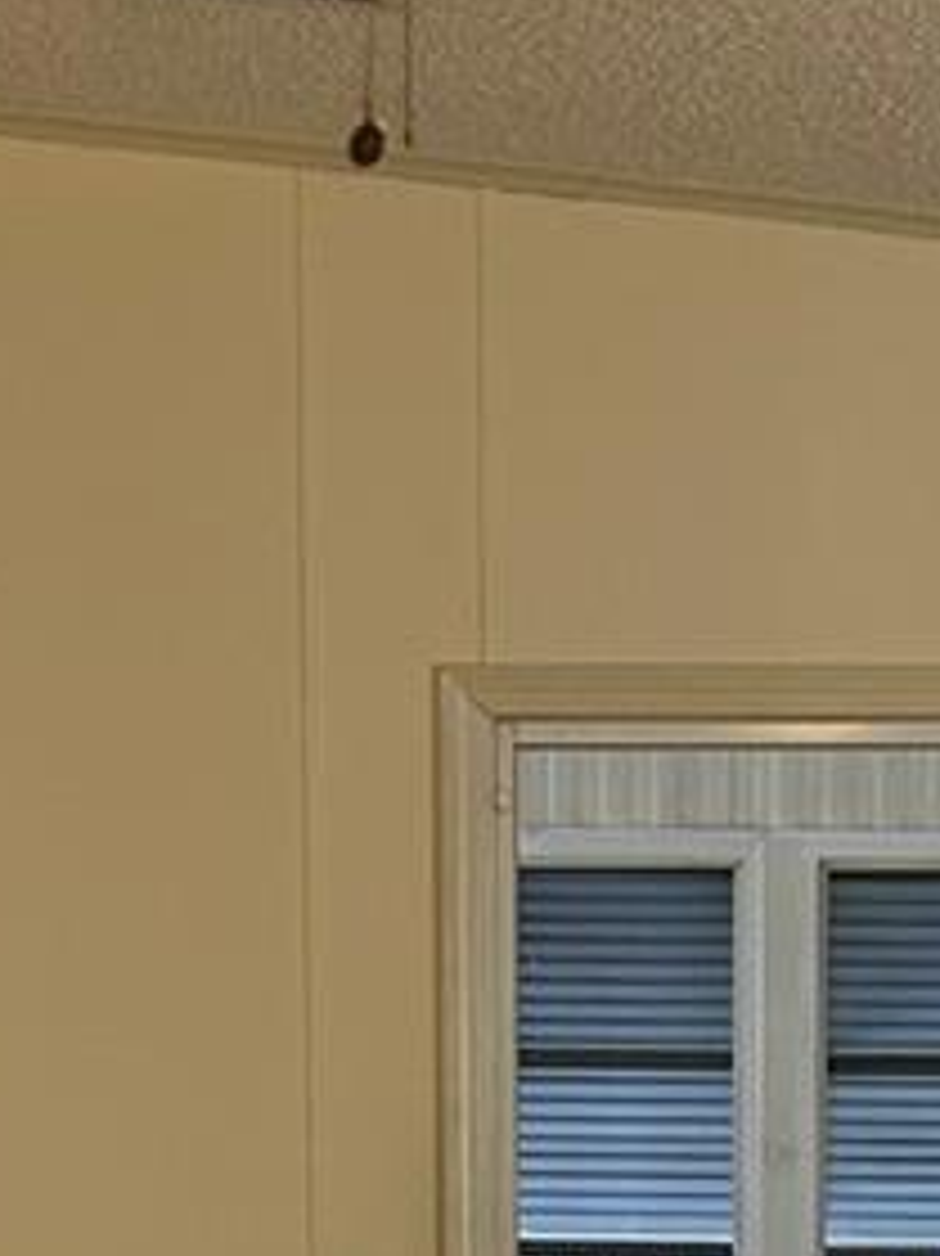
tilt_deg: -5.9
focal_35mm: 112
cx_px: 810
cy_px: 1639
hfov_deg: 13.1
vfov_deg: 16.6
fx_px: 4058
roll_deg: -0.8
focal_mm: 5.7
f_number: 1.5
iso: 200
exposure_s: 1/60
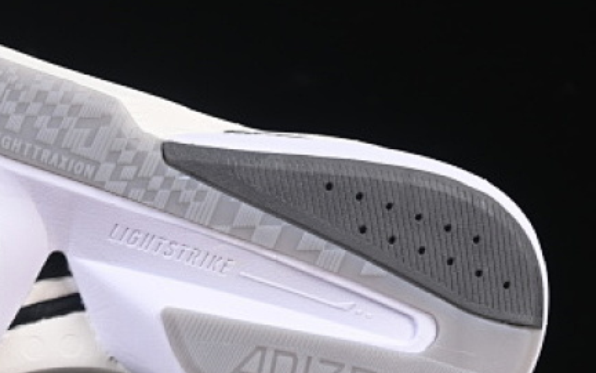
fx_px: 3102
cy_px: 146
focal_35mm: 191
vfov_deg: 6.9
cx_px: 15
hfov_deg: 10.9
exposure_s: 1/80
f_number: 7.1
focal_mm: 50
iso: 160
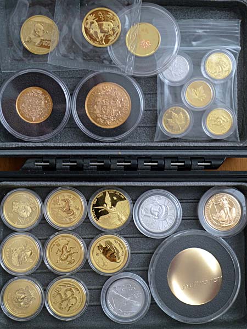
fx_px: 542
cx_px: 124
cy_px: 164
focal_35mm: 57
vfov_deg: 33.8
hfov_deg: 25.7
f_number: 2.8
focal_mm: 12.1
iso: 160
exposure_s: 1/100
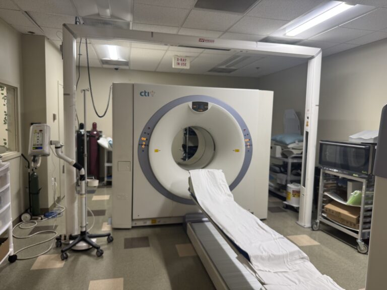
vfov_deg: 56.8
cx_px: 194
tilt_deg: -5.3
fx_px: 268
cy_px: 145
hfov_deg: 71.6
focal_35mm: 24
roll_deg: -1.1
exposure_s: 1/60
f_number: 1.78
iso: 125
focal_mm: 6.76
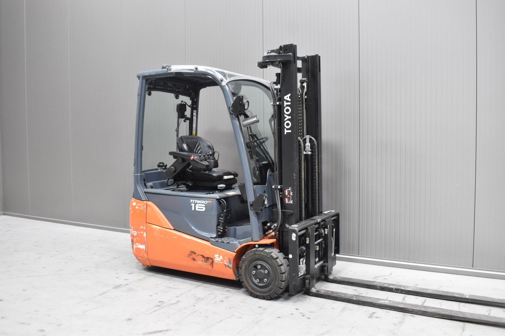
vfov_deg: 41.7
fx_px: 442
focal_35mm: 32
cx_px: 252
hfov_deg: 59.5
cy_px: 168
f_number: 5
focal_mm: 21
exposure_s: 1/20
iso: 1600
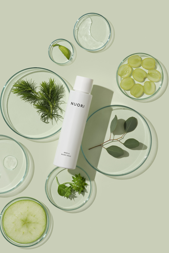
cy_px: 127
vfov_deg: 22.4
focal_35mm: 91
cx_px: 77
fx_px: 641
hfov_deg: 15.0
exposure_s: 1/60
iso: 100
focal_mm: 110
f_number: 16
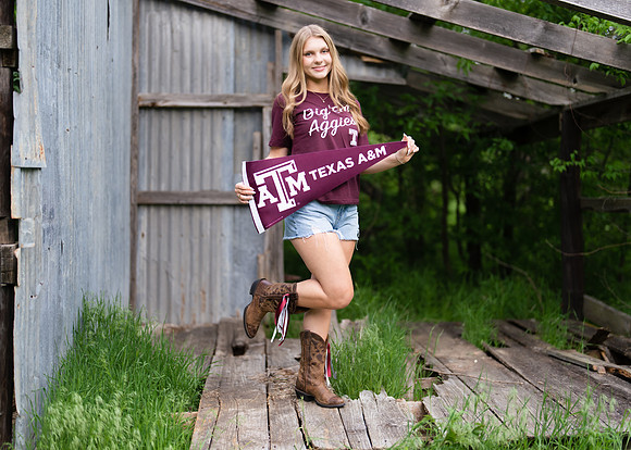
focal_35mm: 53
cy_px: 225
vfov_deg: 26.5
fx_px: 958
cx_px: 332
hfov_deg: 36.5
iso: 125
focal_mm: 50
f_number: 1.2
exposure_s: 1/500
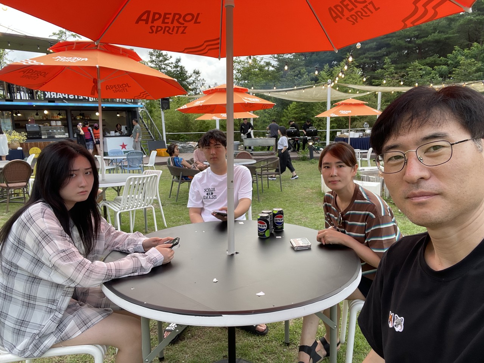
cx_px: 242
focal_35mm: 23
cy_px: 182
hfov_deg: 73.9
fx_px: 322
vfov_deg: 58.9
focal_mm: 2.71
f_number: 2.2
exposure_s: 1/120
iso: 64
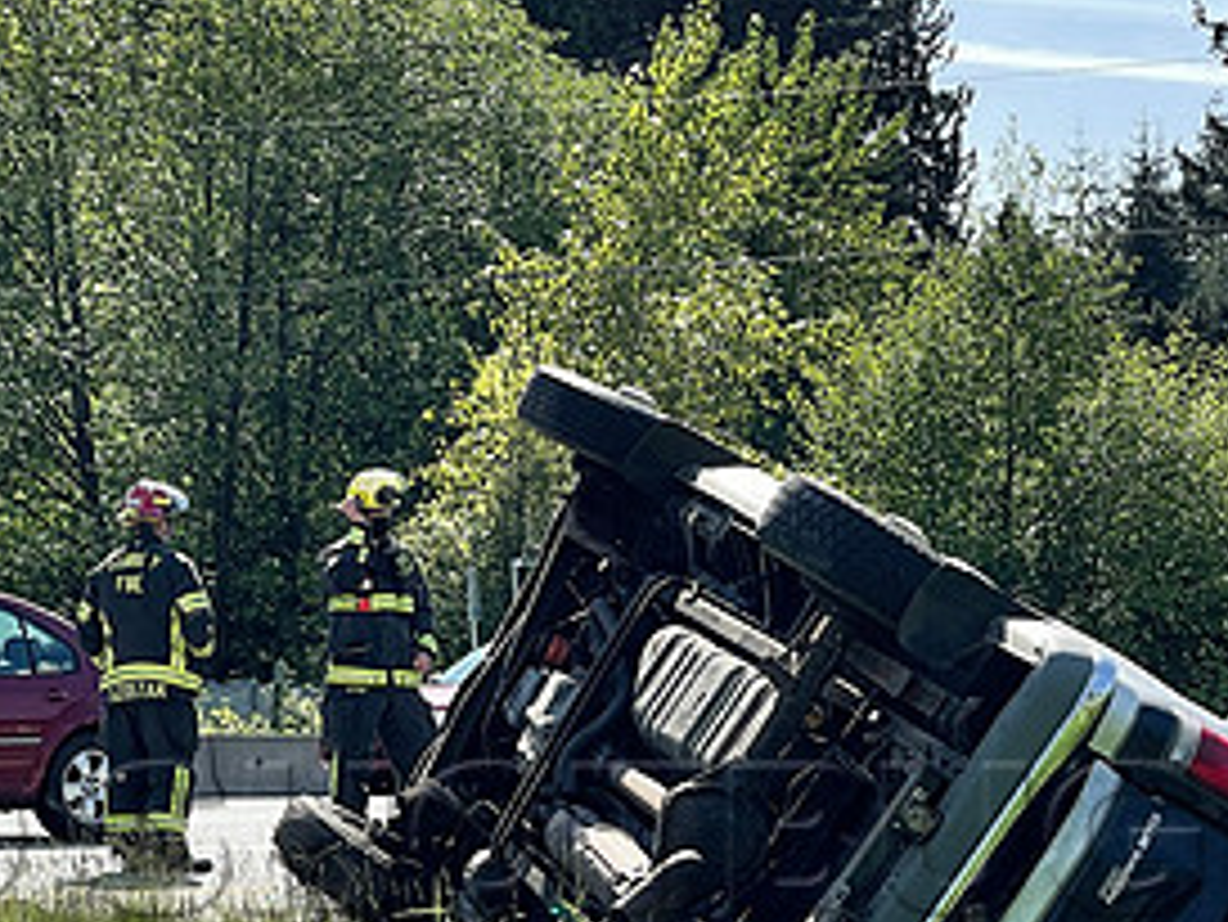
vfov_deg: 10.9
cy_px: 794
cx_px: 958
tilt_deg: +0.0
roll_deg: -0.4
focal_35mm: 136
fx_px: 4827
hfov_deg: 14.4
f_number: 2.2
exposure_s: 1/1531
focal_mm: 7.5
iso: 20
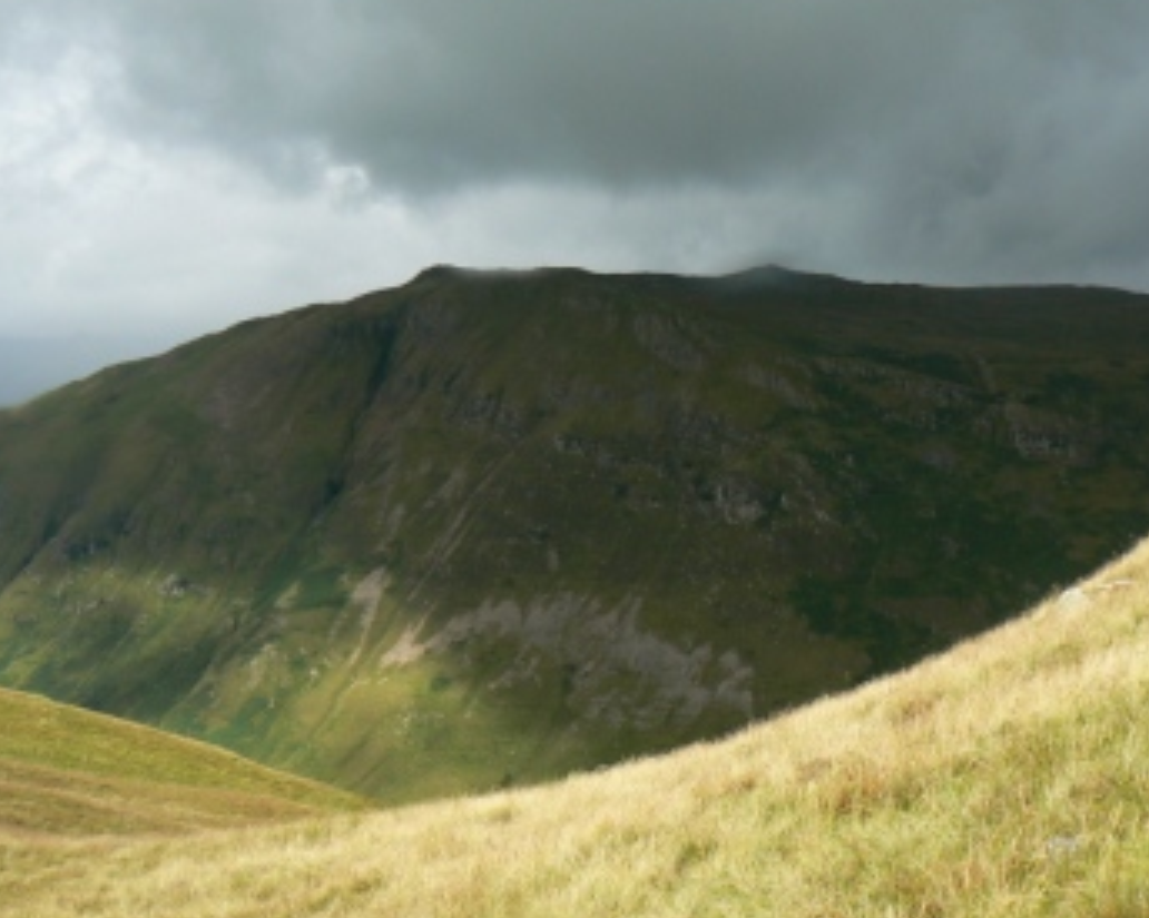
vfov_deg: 30.8
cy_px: 437
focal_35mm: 49
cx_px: 628
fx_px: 1666
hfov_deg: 38.0
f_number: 5.6
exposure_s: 1/400
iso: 80
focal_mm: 6.7
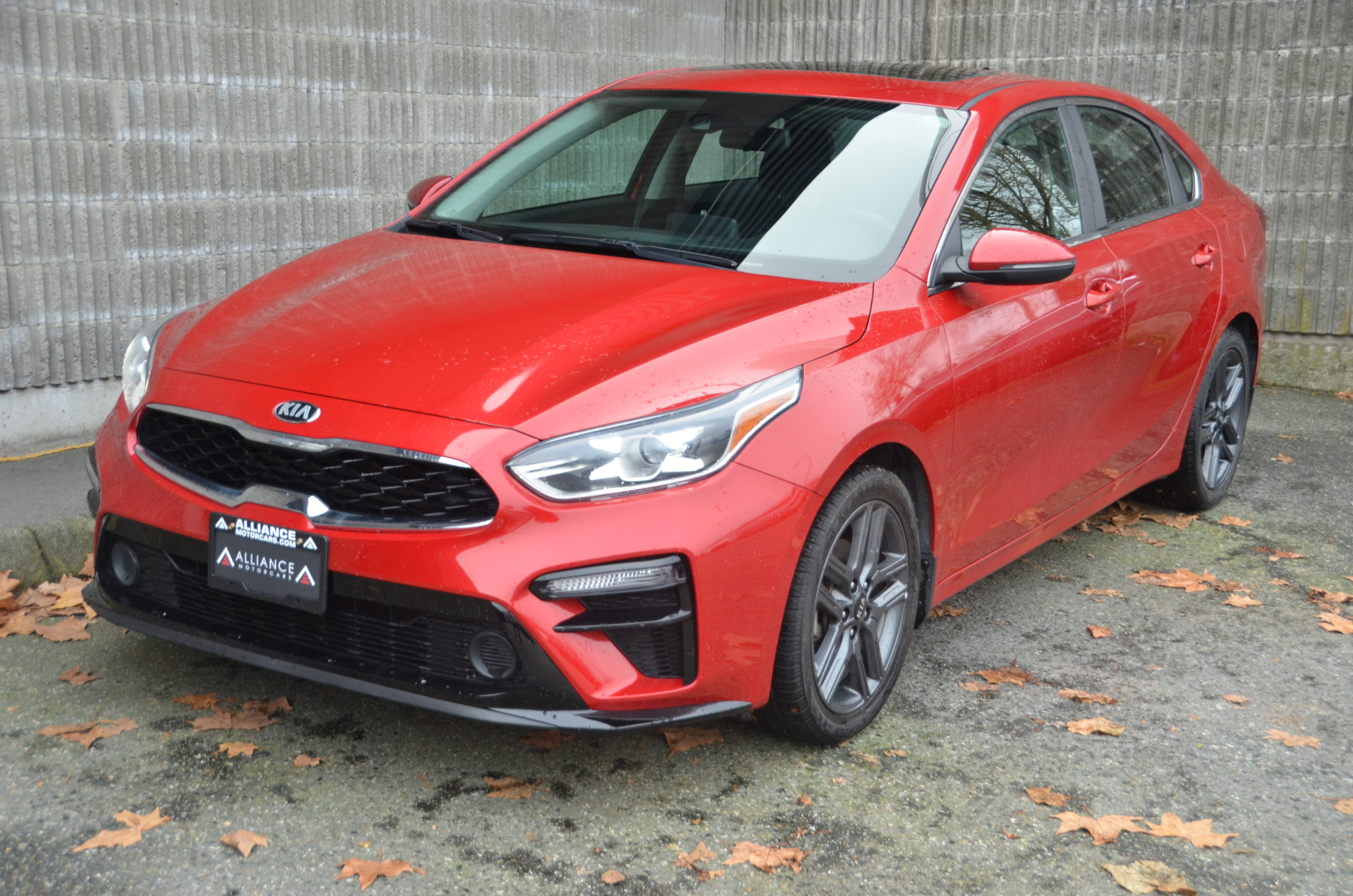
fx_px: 1800
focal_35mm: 48
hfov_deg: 41.2
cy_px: 448
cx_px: 676
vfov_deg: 28.0
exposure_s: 1/125
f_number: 5.6
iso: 400
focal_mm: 32
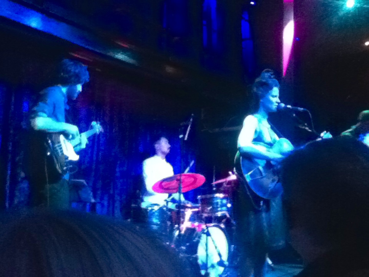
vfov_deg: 44.2
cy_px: 138
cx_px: 184
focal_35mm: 32
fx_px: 341
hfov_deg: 56.8
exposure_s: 1/15
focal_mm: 3.85
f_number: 2.4
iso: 1250
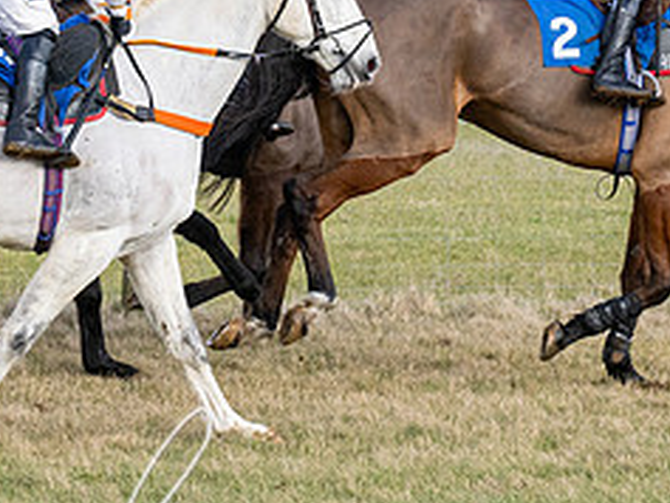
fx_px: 6313
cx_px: 23
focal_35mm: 326
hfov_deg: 6.1
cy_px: 277
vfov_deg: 4.6
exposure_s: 1/1250
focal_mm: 70
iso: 400
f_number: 5
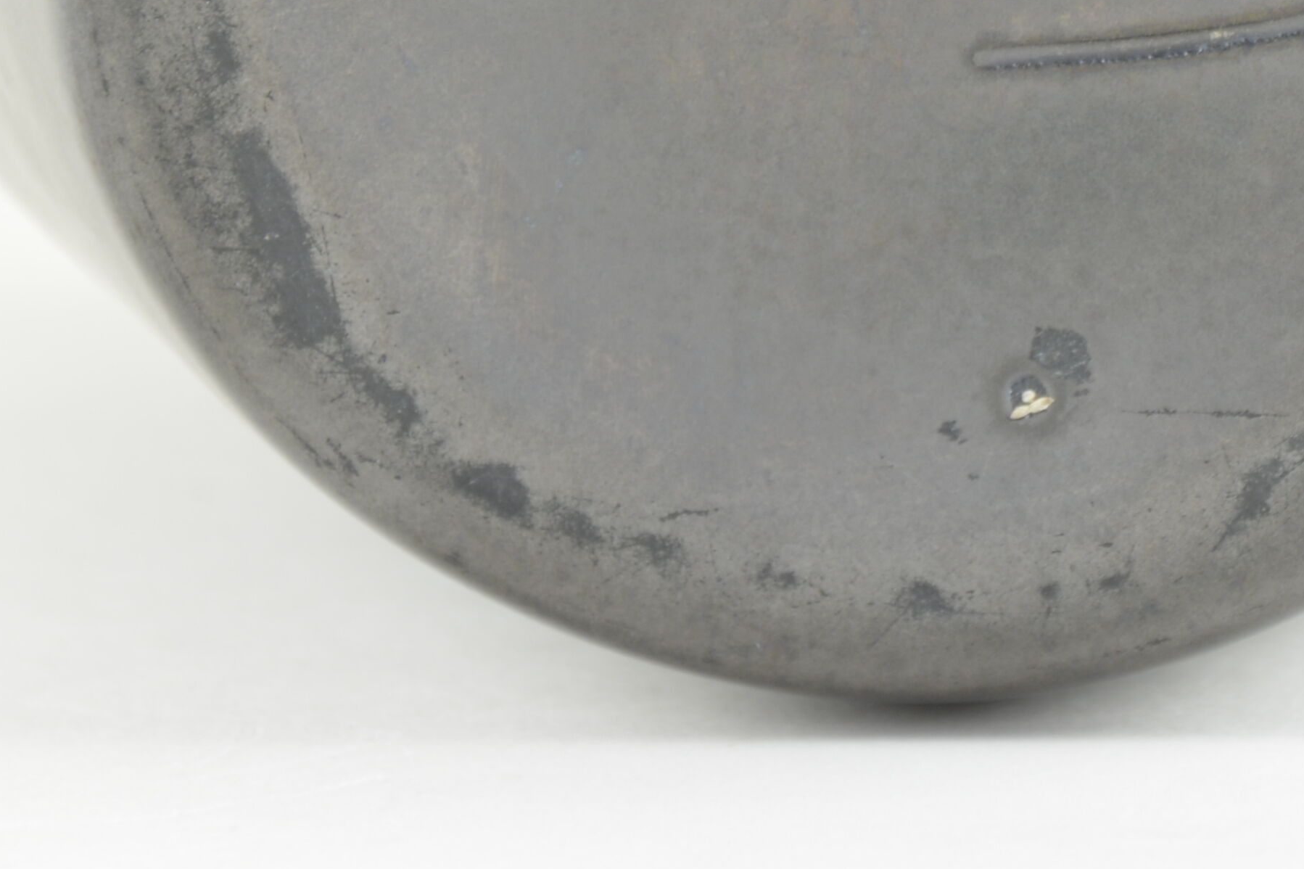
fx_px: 19036
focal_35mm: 526
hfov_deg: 3.9
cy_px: -195
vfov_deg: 2.6
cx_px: 884
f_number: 5.6
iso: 100
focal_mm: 105
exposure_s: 1/10
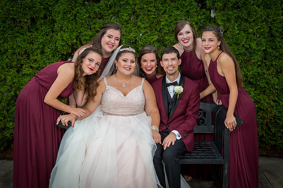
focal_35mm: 55
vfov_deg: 24.7
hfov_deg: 36.4
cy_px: 89
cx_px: 143
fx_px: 430
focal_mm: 52
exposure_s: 1/90
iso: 200
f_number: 4.8
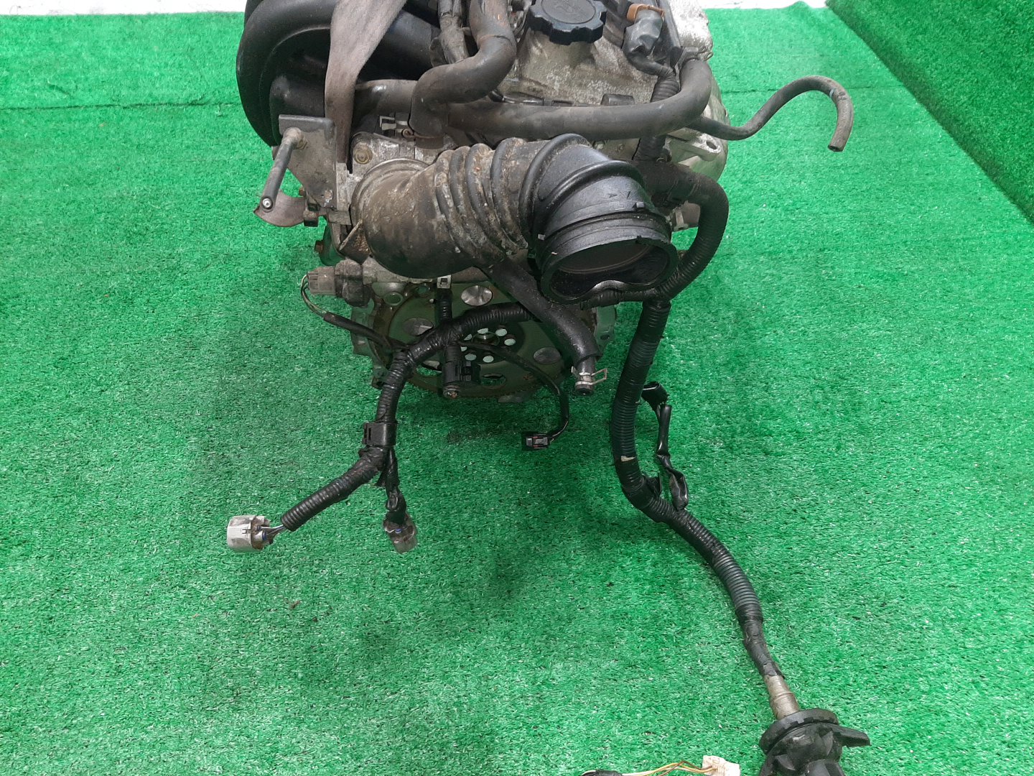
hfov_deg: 67.3
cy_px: 388
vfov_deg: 53.1
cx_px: 517
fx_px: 777
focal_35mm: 26
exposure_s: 1/50
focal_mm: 3.93
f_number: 1.7
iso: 216
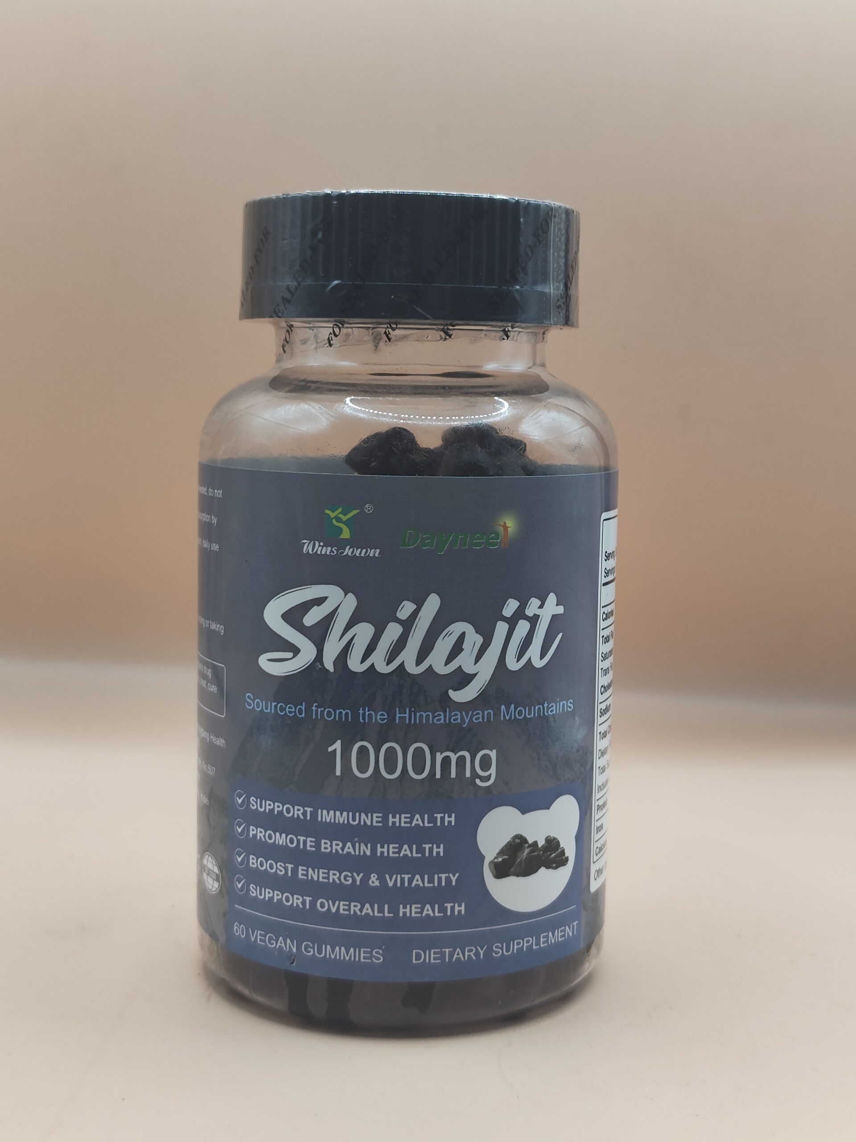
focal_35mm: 50
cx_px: 428
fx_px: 1649
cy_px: 571
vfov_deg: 38.2
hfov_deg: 29.1
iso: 164
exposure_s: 1/100
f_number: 1.88
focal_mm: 5.56
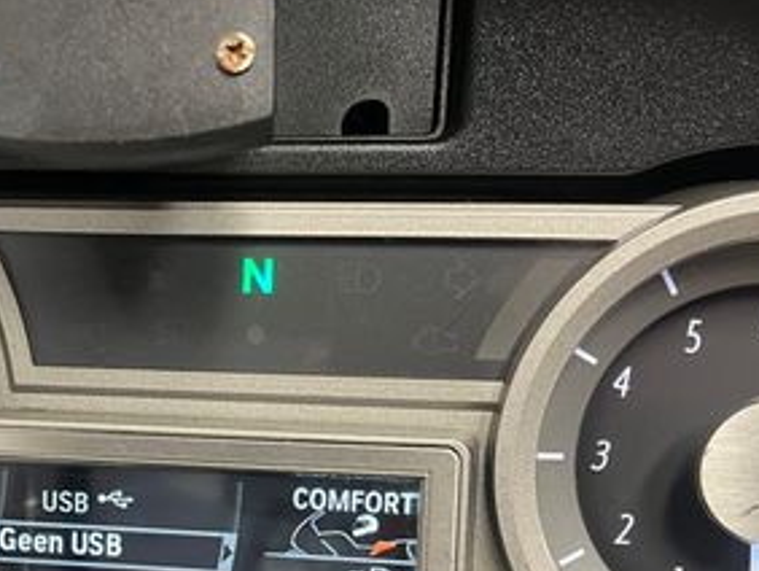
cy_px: 474
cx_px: 148
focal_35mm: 59
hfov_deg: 31.8
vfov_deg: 24.4
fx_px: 1295
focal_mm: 5.1
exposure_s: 1/60
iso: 250
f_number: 1.6
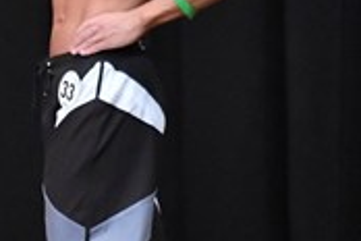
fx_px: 9676
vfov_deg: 1.4
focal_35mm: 965
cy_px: 96
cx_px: -196
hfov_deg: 2.1
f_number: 5.6
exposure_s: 1/400
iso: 8000
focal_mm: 145
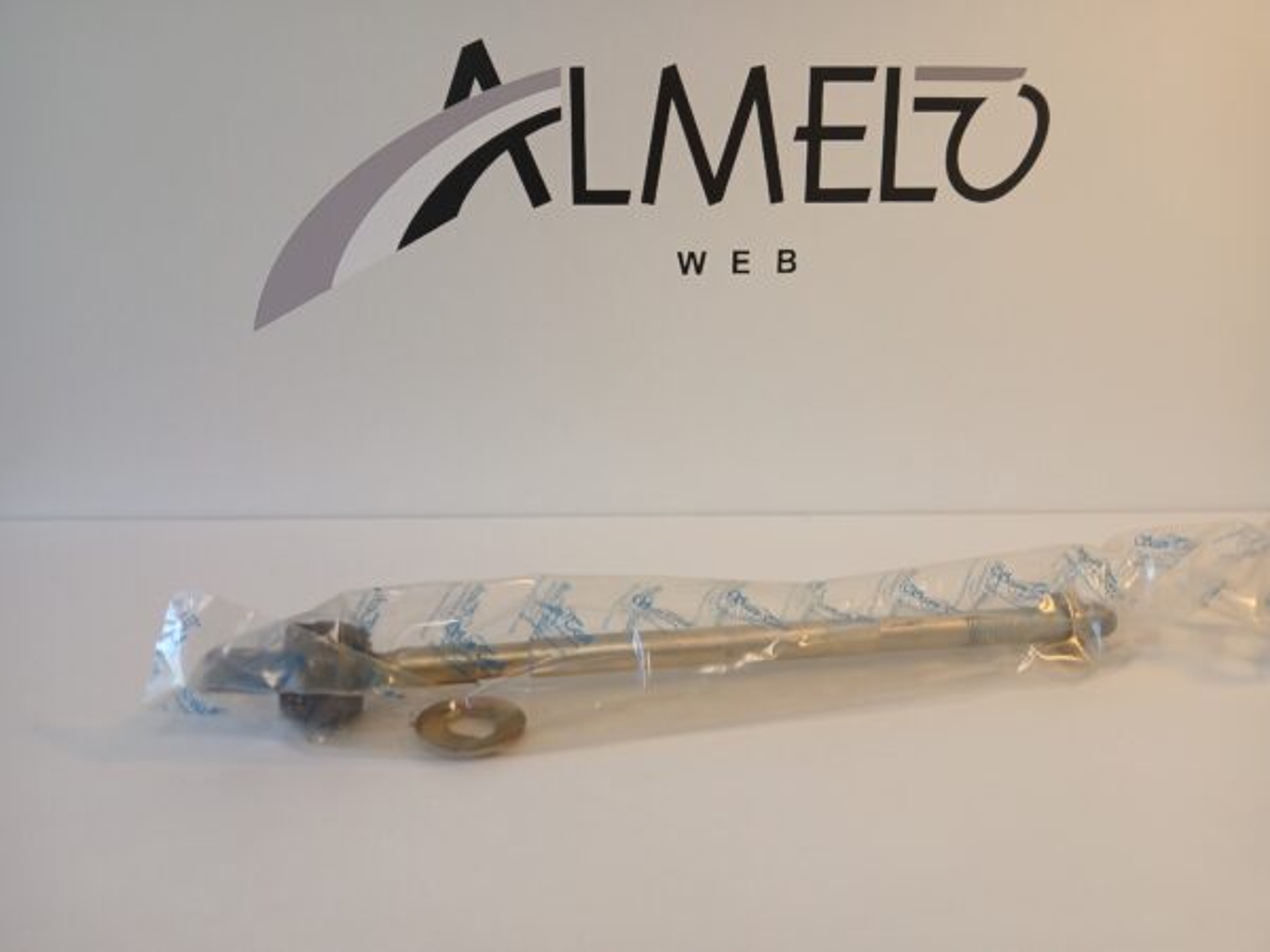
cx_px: 635
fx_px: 954
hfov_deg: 67.3
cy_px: 476
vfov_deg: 53.1
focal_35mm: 26
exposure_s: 1/50
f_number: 1.8
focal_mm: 3.98
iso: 50
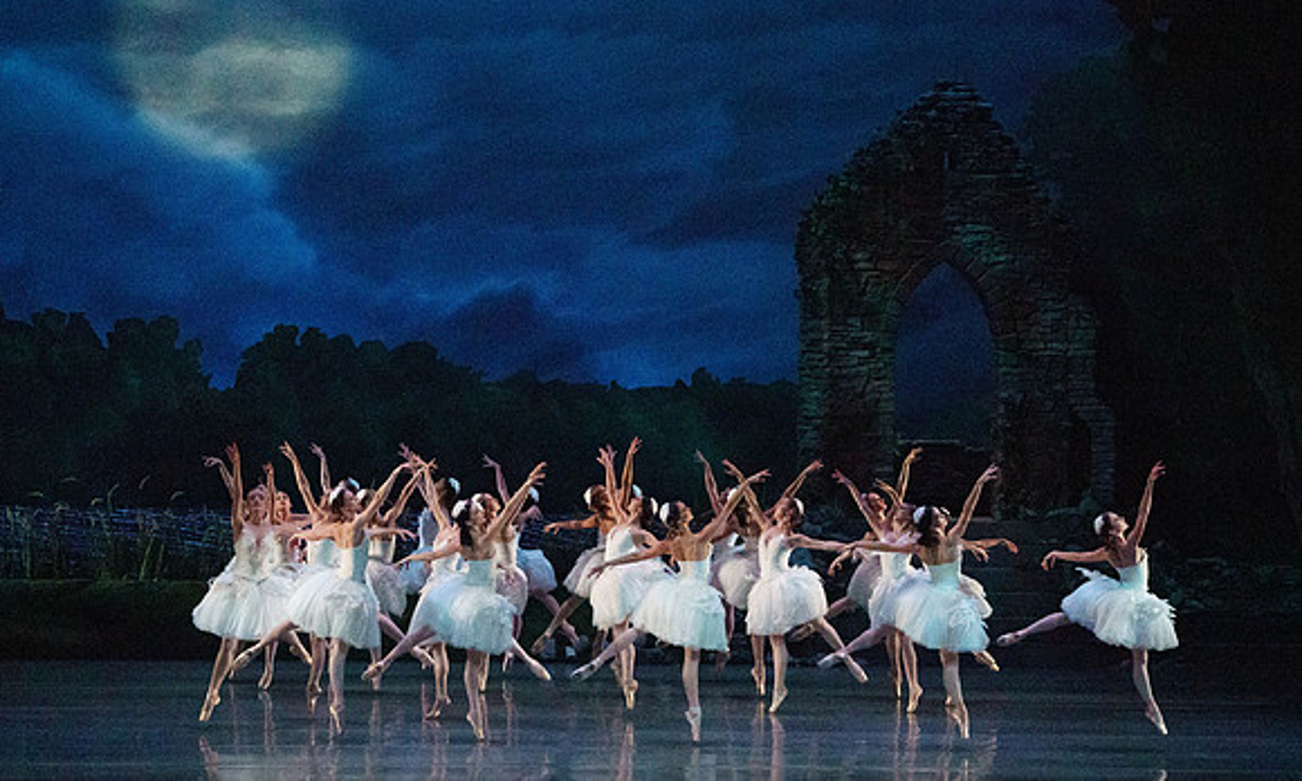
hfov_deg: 16.1
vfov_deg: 9.7
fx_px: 4609
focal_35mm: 131
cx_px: 655
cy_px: 318
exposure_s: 1/400
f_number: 5.6
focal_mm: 105
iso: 8000
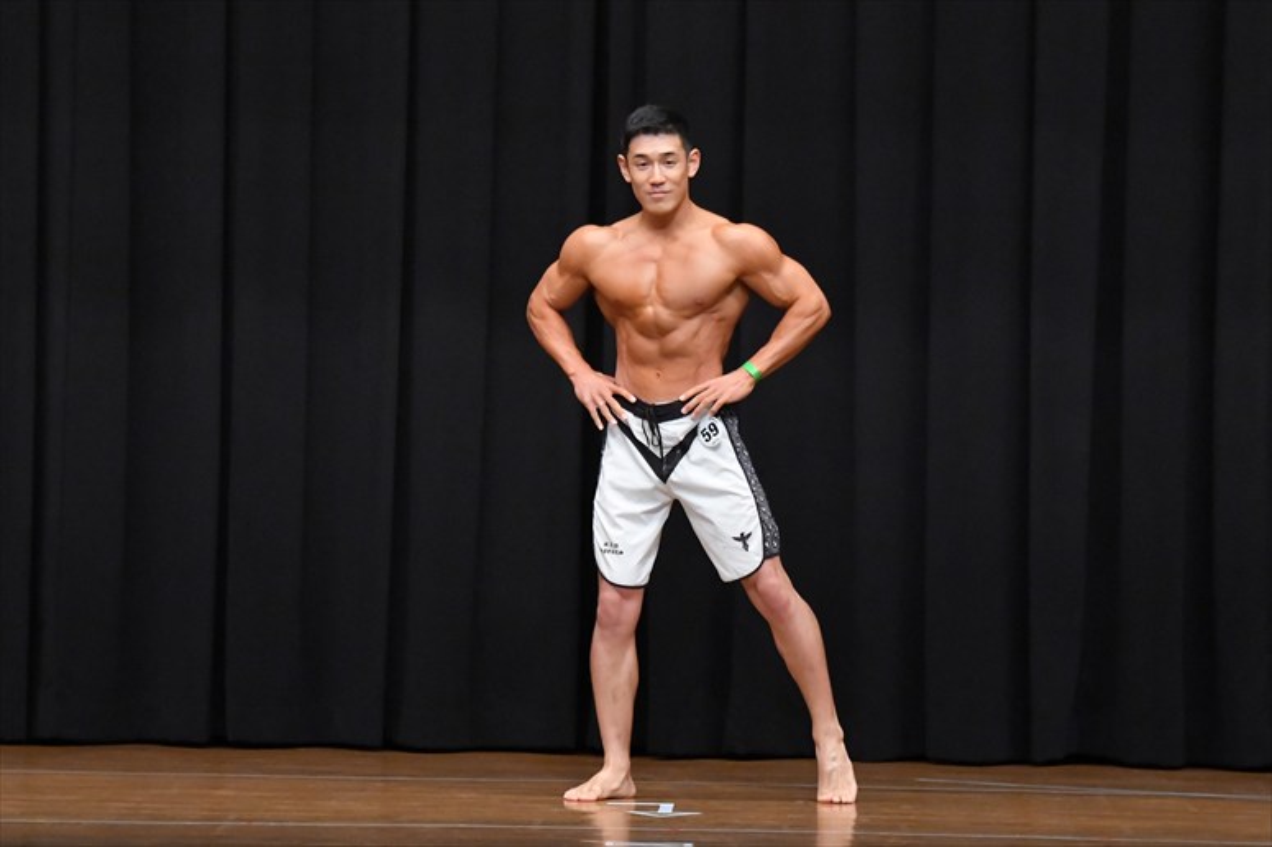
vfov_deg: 6.1
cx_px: 636
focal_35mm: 225
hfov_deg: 9.2
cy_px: 424
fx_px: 7946
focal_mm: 150
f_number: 5.6
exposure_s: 1/400
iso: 8000
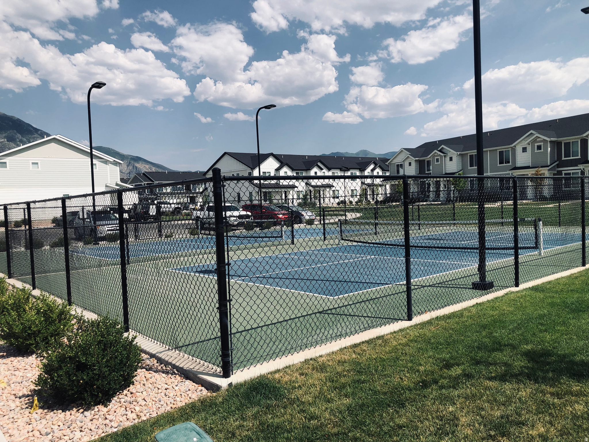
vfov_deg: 49.7
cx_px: 294
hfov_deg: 63.4
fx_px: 476
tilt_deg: -2.3
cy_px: 221
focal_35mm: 28
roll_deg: +2.3
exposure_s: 1/3040
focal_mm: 3.99
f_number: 1.8
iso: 25
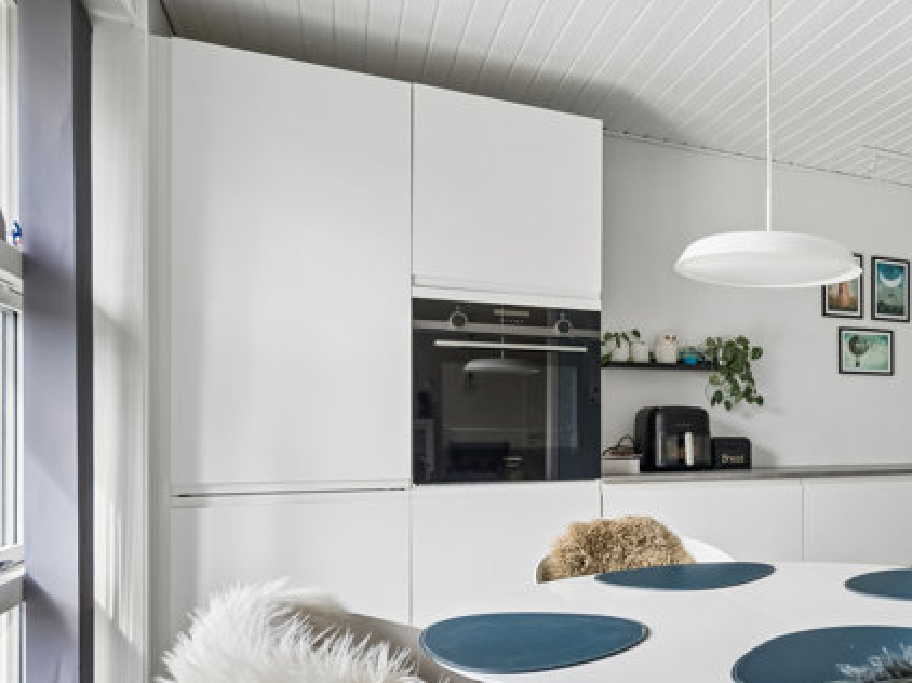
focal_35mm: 31
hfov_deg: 51.0
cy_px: 427
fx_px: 816
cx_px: 836
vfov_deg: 45.0
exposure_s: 1/125
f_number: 5
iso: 400
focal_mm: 17
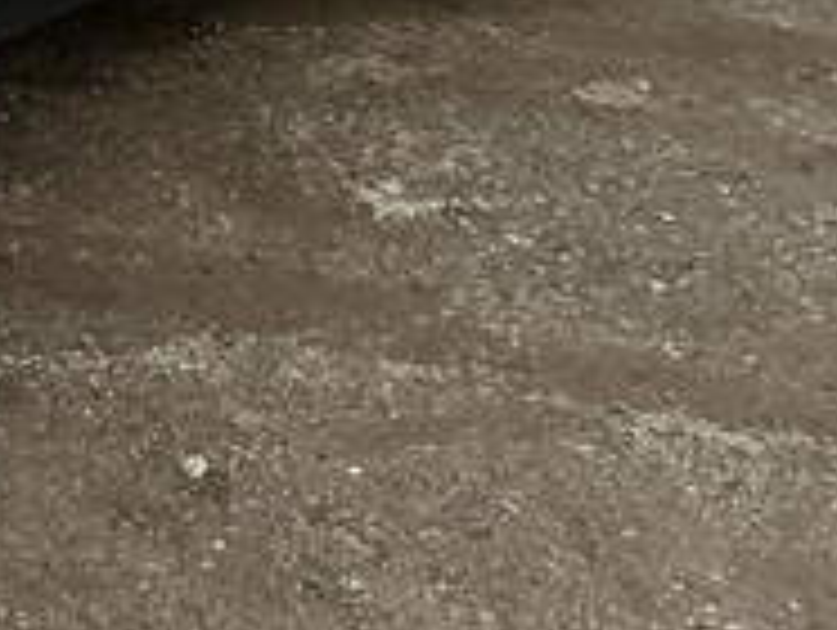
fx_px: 2736
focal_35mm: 113
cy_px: -331
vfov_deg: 12.5
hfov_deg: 15.6
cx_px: -536
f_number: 1.8
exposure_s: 1/2058
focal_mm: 3
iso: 25
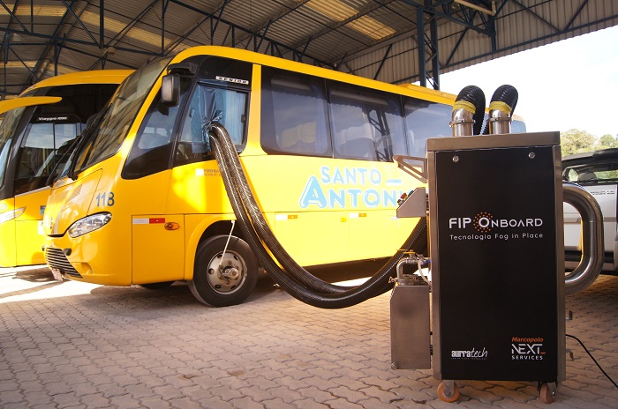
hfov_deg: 67.5
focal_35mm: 27
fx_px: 463
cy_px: 204
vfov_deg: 47.8
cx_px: 309
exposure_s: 1/640
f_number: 3.5
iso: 400
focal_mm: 18
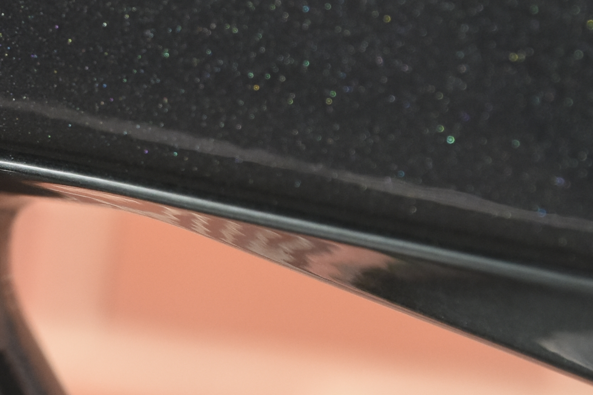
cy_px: 215
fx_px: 4463
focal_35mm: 271
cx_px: 7
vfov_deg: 5.1
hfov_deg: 7.6
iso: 640
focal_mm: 50
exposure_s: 1/320
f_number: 4.5
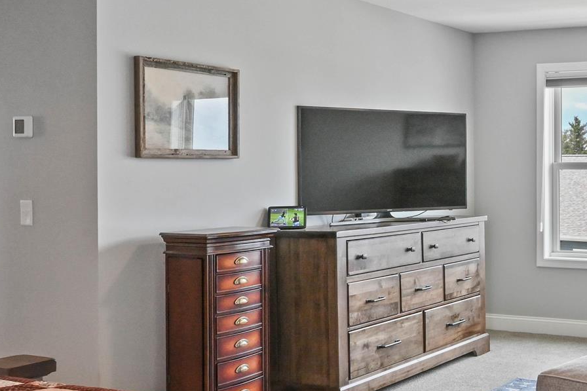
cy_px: 198
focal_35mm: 48
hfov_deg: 36.5
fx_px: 782
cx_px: 601
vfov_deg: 28.1
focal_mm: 14
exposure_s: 1/13
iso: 1000
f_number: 14
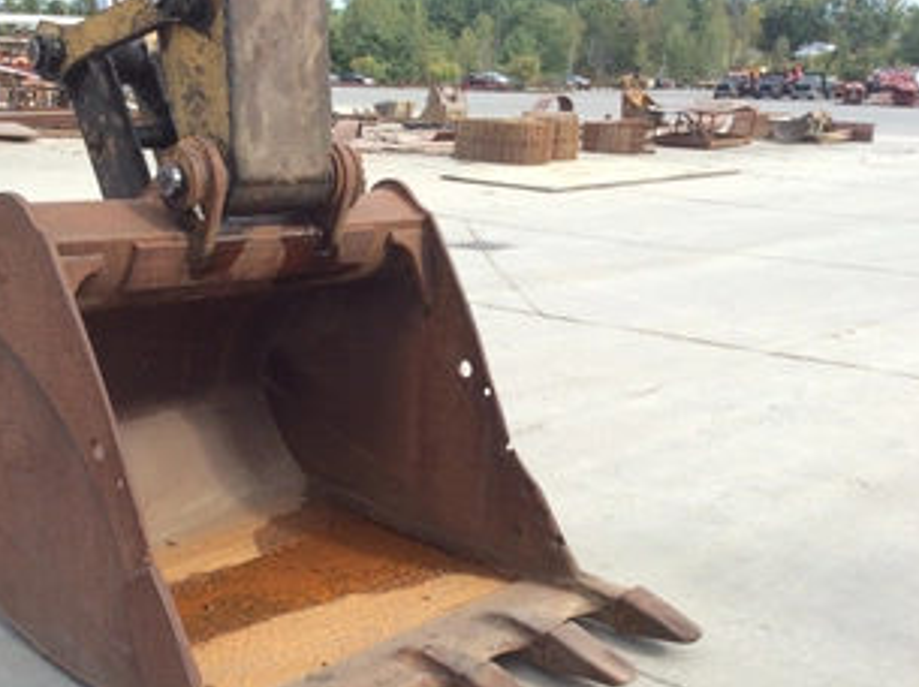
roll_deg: -0.1
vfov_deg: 34.1
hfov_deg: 44.3
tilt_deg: -17.4
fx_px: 1114
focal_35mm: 42
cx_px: 325
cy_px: 441
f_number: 2.4
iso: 32
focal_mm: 3.3
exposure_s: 1/706
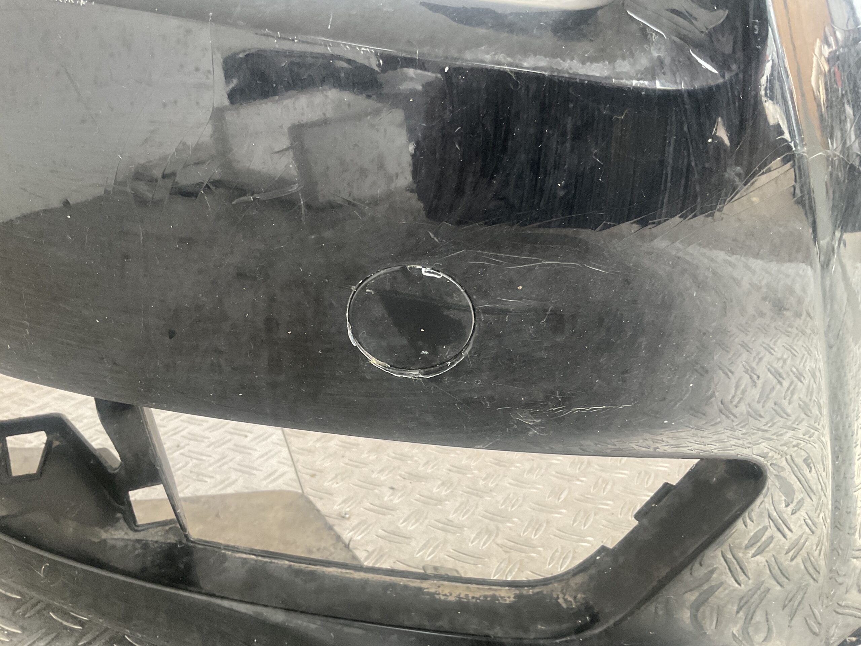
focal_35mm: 29
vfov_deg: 48.2
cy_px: 323
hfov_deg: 61.7
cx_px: 430
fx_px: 721
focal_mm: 3
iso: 160
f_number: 1.8
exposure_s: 1/50
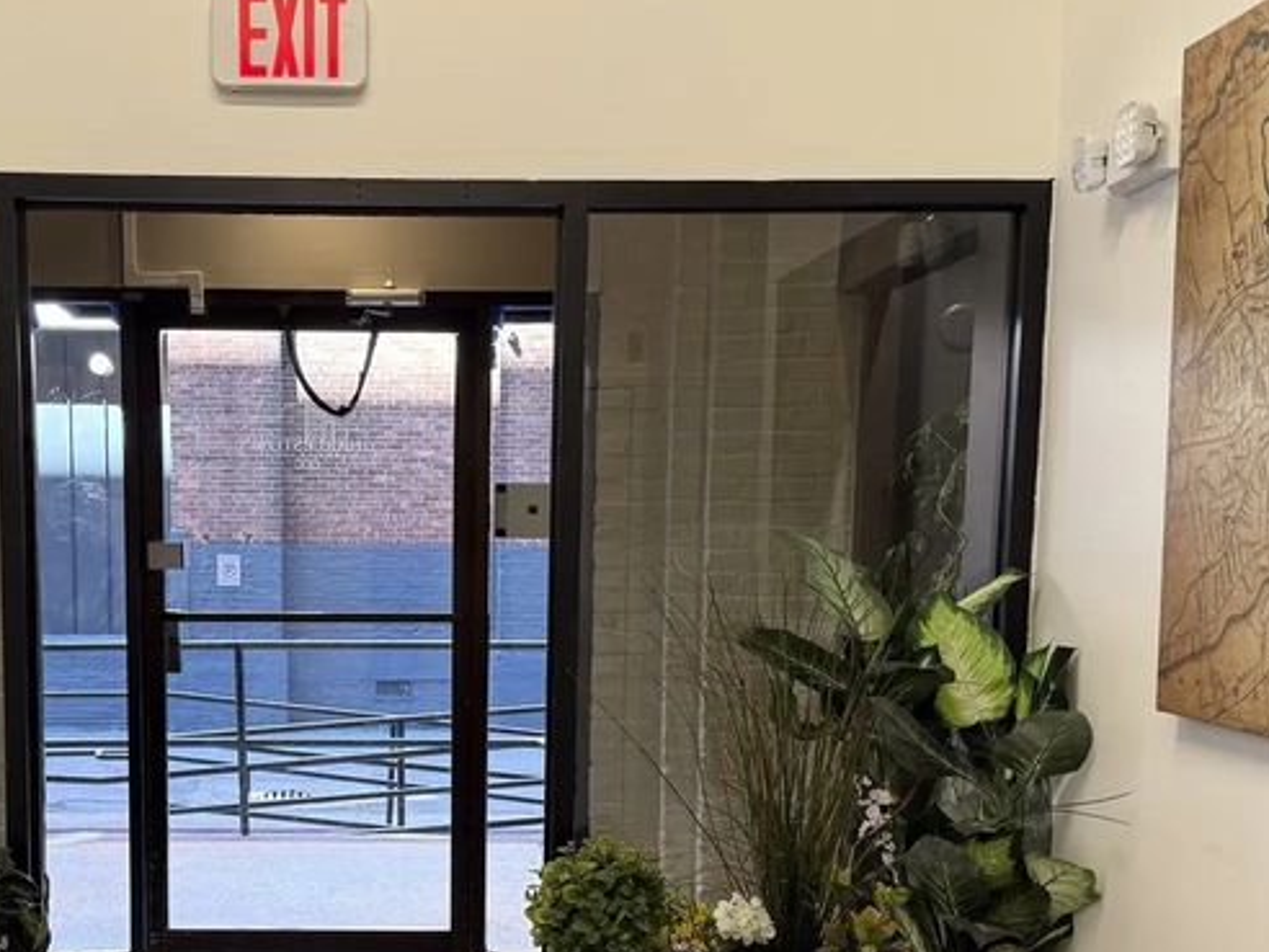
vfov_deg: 28.7
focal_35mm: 50
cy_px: 717
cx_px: 418
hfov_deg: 37.7
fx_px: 1833
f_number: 1.78
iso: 100
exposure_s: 1/90
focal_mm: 6.76
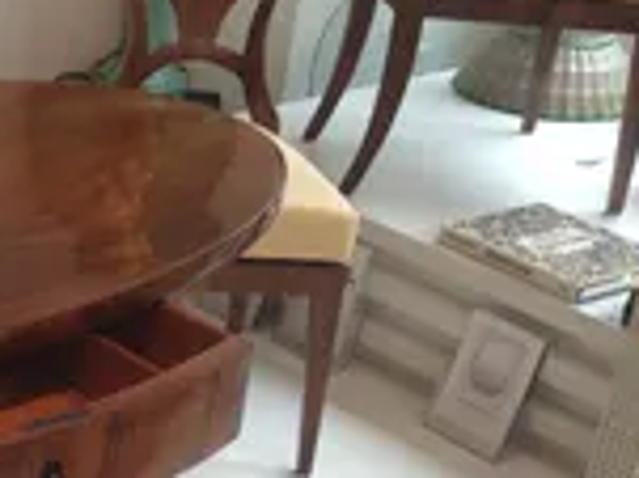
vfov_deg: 15.6
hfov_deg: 19.4
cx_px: -203
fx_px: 1715
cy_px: 470
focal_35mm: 93
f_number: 2.4
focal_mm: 4.28
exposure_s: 1/30
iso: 50
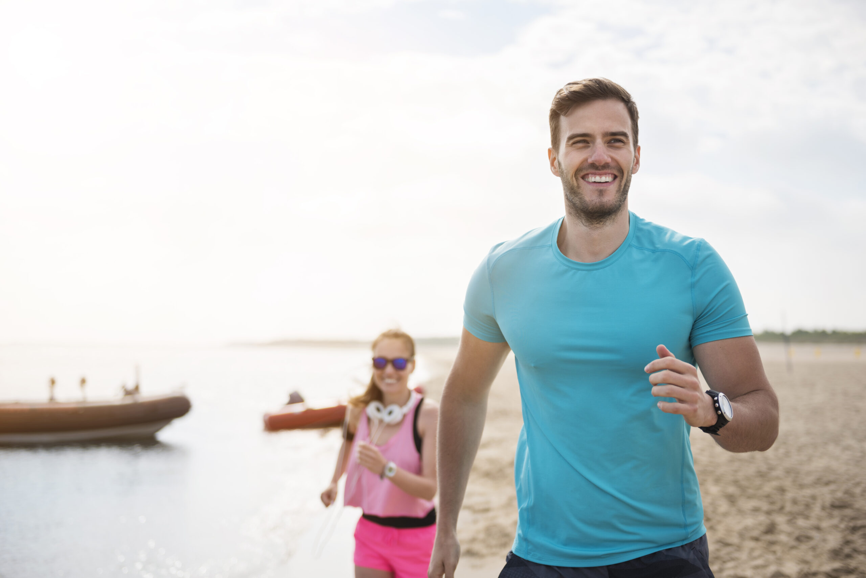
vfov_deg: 27.0
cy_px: 289
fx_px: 1203
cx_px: 433
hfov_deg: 39.6
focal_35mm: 50
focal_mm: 50
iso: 100
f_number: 2.8
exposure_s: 1/1600
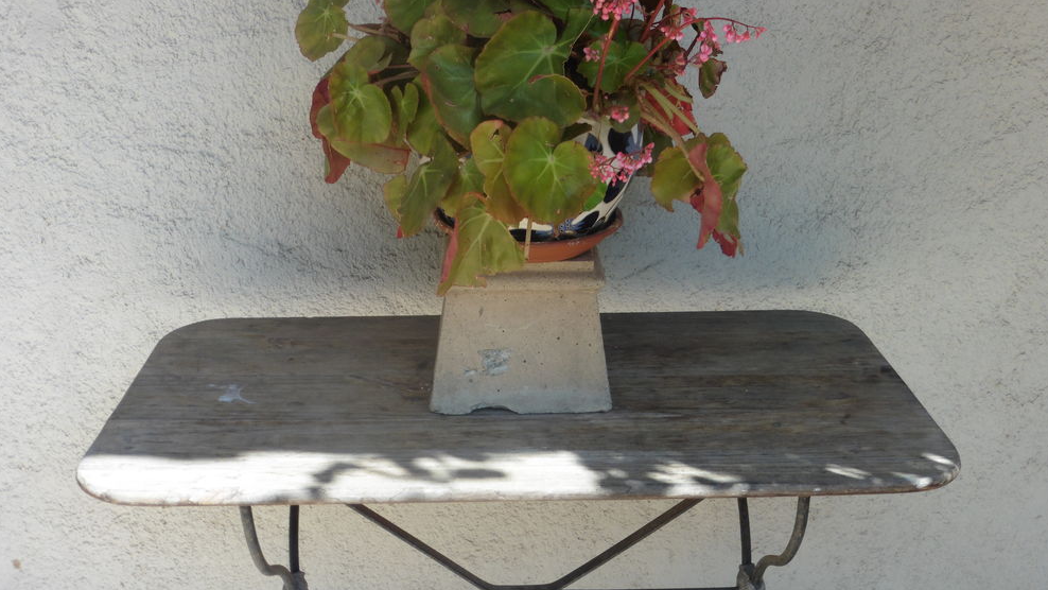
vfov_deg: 27.7
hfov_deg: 47.4
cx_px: 524
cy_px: 293
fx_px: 1195
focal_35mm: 43
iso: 100
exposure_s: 1/200
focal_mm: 6.9
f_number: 5
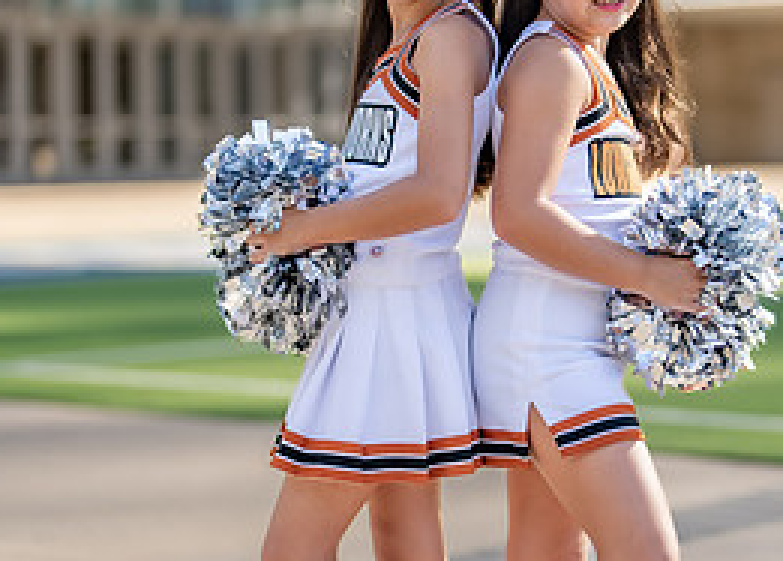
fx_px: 2805
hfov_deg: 15.8
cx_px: 546
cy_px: 304
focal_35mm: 126
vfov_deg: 11.4
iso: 100
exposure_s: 1/2500
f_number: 1.2
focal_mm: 50
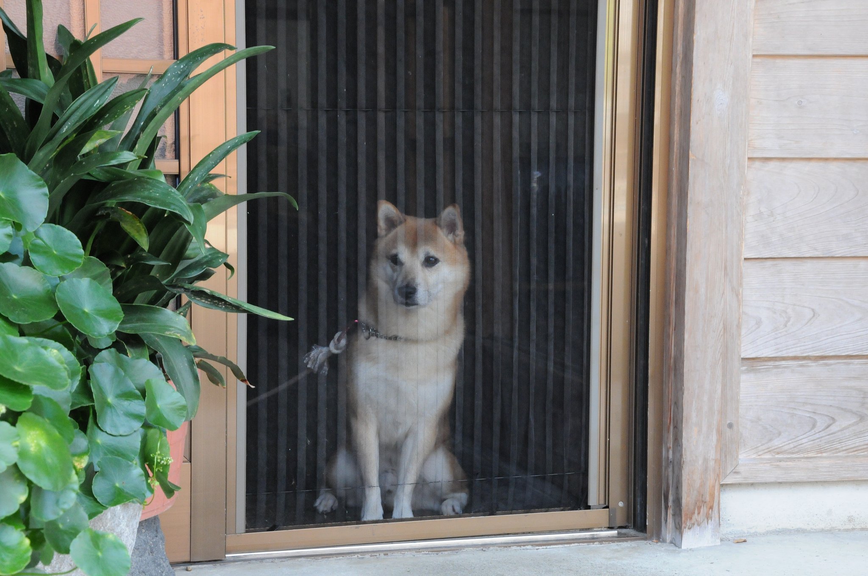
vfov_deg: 20.1
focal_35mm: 68
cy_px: 288
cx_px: 434
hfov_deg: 29.9
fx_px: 1625
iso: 1800
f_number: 14
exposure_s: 1/30
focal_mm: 45
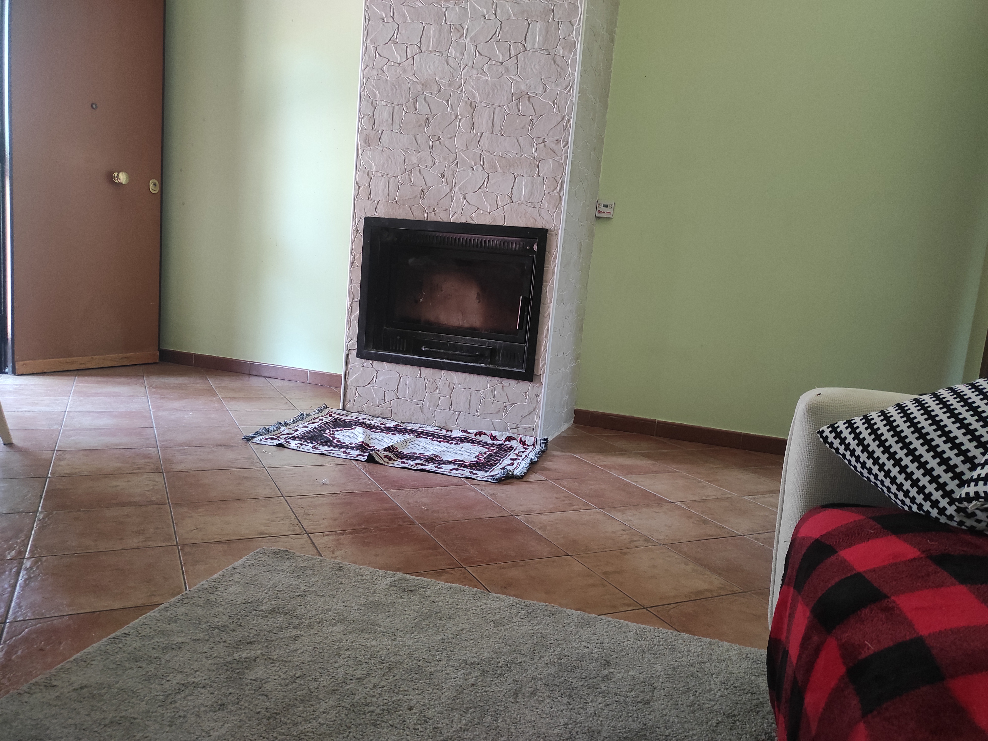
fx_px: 714
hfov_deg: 69.4
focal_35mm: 25
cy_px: 370
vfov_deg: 54.9
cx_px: 494
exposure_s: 1/33
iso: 789
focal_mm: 5.43
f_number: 1.89
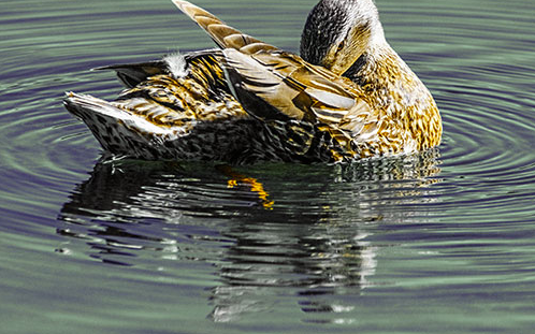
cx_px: 268
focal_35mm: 870
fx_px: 12682
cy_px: 156
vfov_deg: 1.5
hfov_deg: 2.4
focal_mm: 850
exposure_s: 1/4000
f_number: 12
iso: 1600
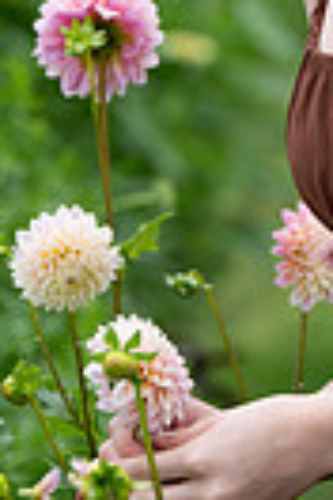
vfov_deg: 3.9
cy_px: -212
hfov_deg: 2.6
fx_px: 7339
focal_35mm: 529
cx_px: 424
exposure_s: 1/200
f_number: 5
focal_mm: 155
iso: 640
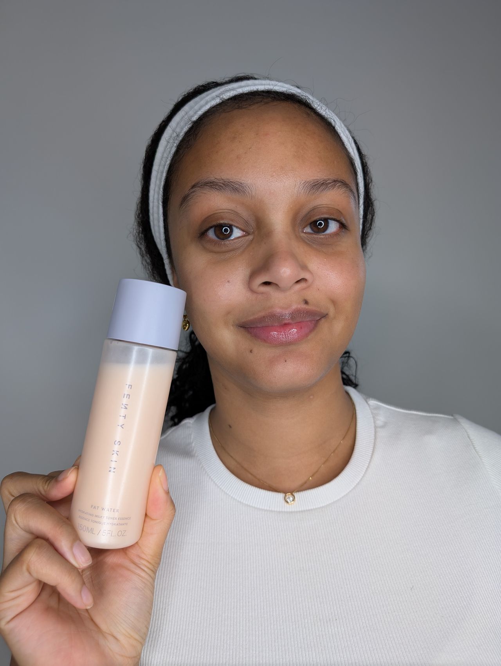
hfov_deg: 56.9
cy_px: 333
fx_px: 462
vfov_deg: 71.5
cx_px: 250
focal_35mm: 24
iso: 21
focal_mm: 6.9
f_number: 1.68
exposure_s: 1/60
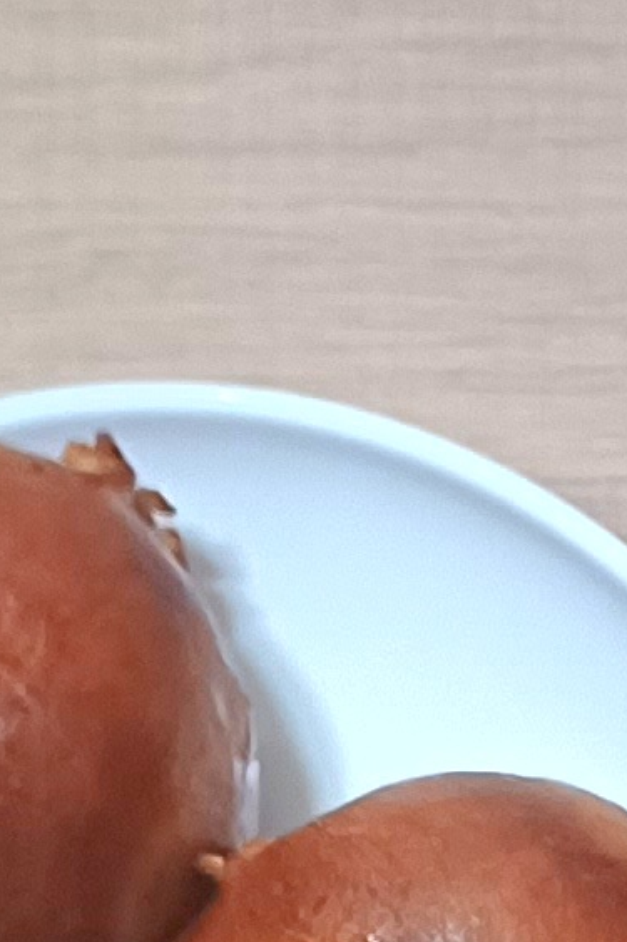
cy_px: 2058
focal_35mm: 170
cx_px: 1630
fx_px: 4444
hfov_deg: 7.4
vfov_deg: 10.7
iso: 400
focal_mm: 5.06
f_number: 1.8
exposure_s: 1/24
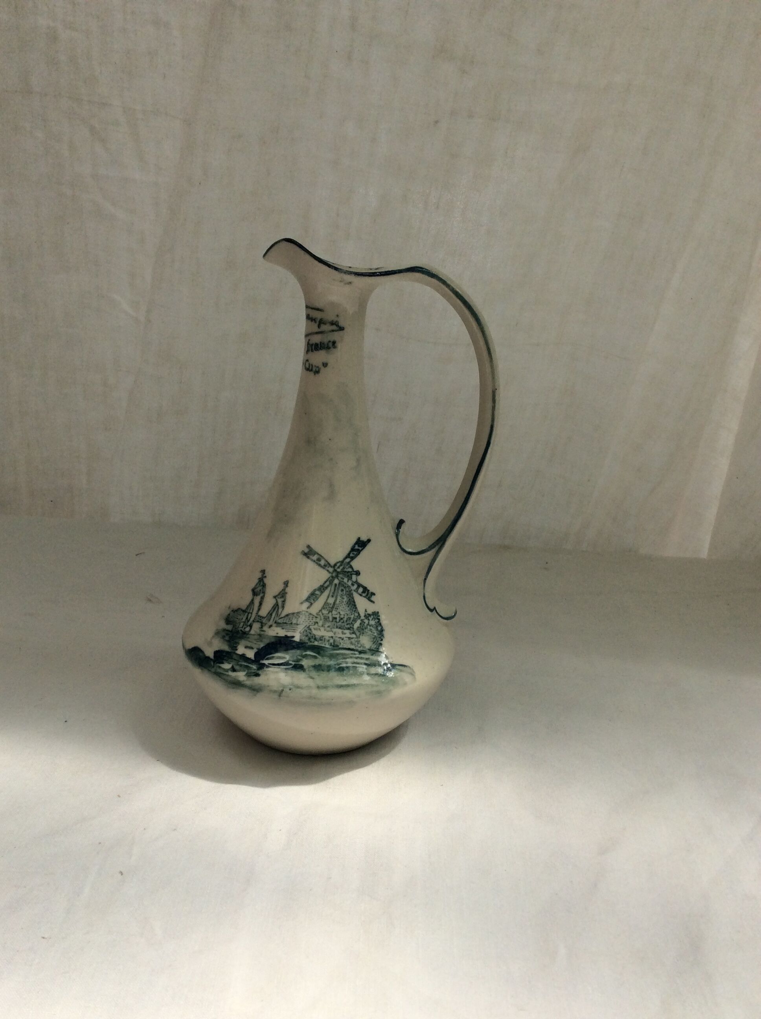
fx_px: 940
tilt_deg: -18.5
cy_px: 510
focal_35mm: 32
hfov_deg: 44.1
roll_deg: -1.8
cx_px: 380
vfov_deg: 56.9
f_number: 2.4
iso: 32
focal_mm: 3.3
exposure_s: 1/1167
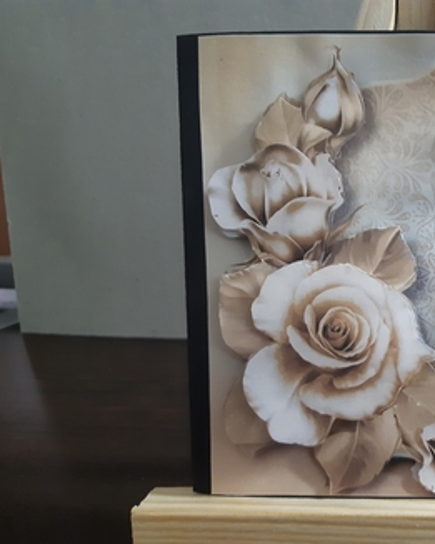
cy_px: 280
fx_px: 563
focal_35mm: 35
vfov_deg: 51.5
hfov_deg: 39.8
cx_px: 372
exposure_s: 1/25
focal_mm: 3.92
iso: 640
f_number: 1.7
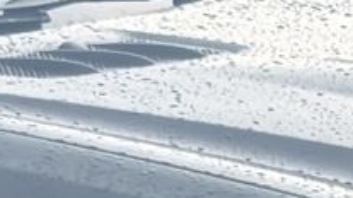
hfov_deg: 3.5
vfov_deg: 2.0
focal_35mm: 601
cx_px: -496
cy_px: 442
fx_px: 5620
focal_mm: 15
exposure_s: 1/978
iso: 250
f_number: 2.1
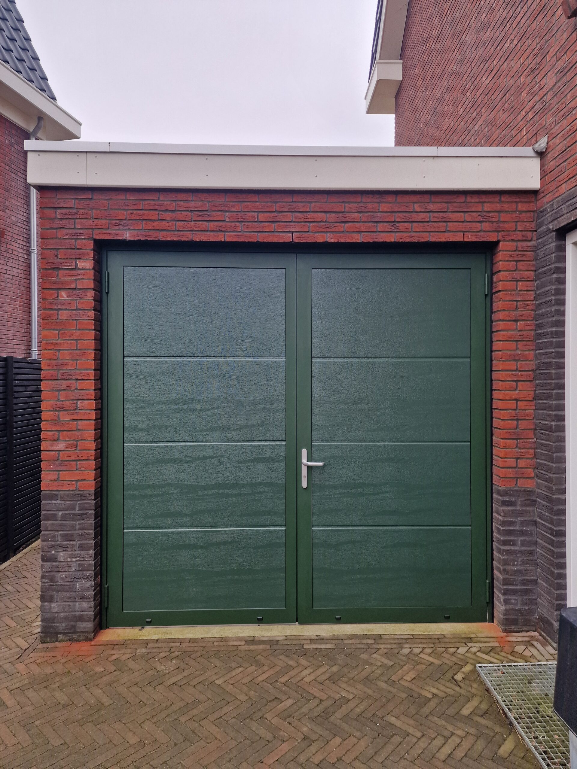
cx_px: 288
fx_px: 511
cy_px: 384
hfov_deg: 58.9
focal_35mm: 23
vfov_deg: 73.9
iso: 50
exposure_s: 1/180
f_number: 1.8
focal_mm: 6.4
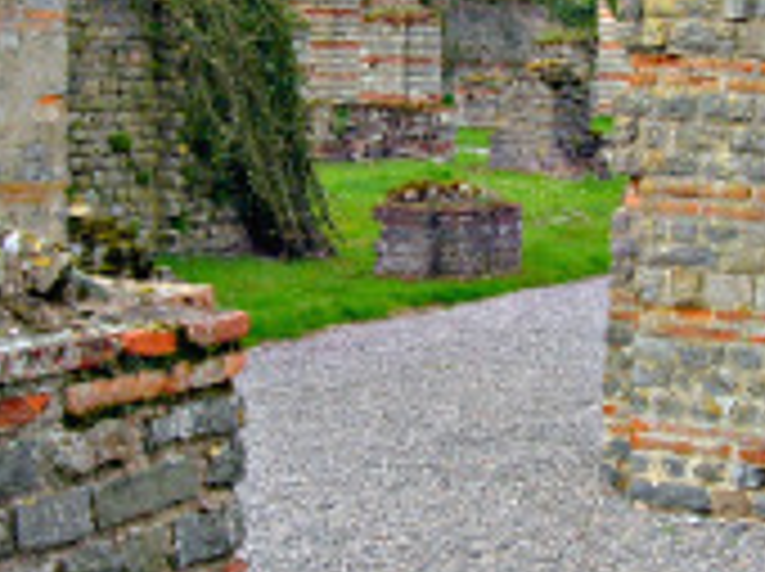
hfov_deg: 23.5
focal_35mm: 83
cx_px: 529
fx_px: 1832
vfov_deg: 17.7
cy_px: 182
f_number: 4.9
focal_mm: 5.7
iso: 50
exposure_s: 1/91.3
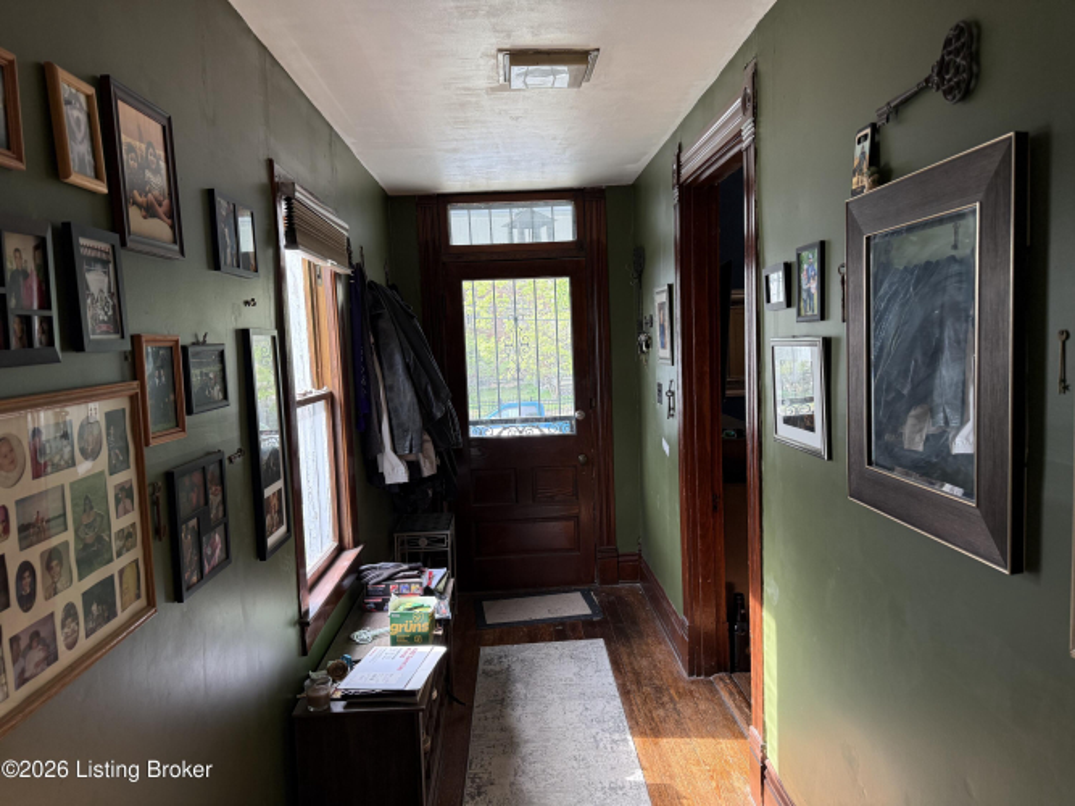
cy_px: 403
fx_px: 745
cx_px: 538
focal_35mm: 24
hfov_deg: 71.6
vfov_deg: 56.8
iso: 200
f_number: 1.78
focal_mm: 6.76
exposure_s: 1/144
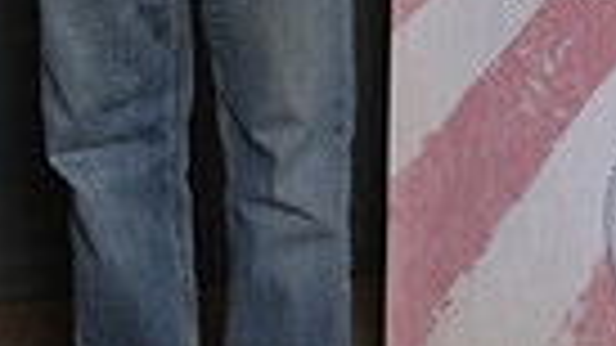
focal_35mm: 179
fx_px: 2923
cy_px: -557
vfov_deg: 6.4
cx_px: 22
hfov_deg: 11.9
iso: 640
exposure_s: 1/160
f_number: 10
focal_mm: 52
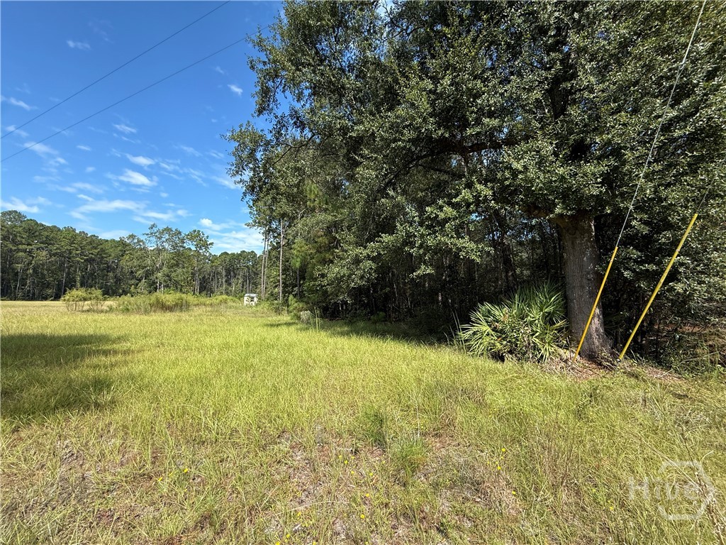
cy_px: 272
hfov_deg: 102.1
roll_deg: -0.5
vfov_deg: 85.7
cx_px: 363
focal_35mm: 14
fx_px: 294
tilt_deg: +5.0
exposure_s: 1/841
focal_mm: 2.22
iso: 64
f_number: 2.2
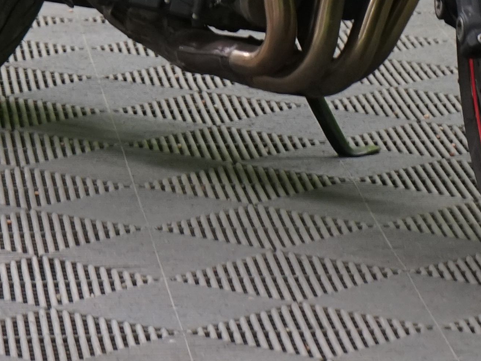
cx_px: 249
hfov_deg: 6.5
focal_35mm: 305
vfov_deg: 4.8
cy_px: -352
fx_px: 4238
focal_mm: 69
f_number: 5.6
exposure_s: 1/50
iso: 1000
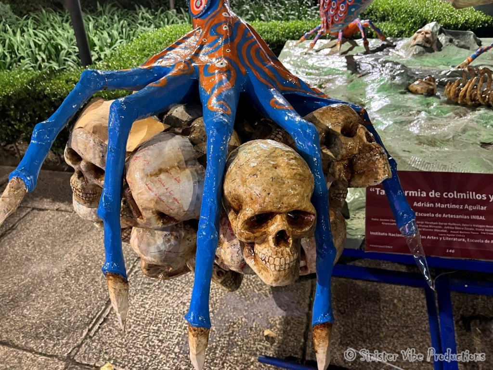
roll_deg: +2.5
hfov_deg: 67.3
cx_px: 246
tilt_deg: -31.2
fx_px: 370
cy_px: 185
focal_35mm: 26
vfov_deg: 53.1
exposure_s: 1/40
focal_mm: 5.1
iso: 500
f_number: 1.6
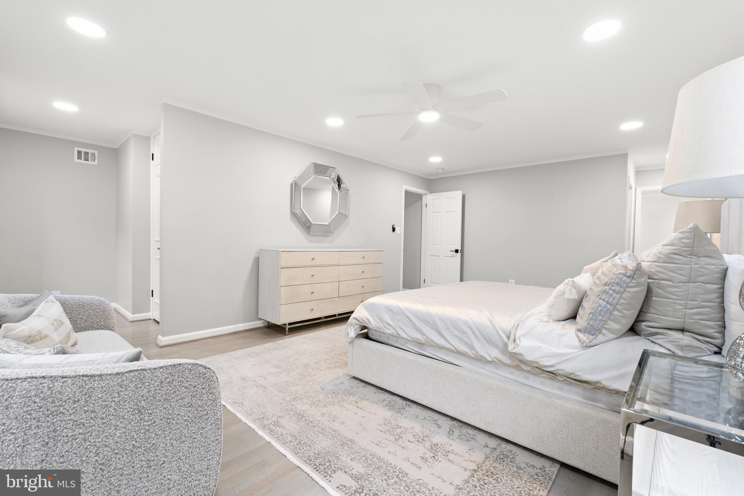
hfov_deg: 96.7
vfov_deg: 73.7
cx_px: 372
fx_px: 331
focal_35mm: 16
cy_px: 248
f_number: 8
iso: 400
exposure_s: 1/6
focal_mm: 16
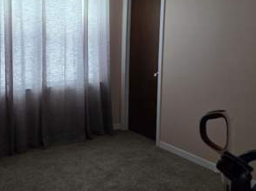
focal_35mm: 38
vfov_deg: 37.2
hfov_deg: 47.1
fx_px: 280
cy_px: 62
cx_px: 62
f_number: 1.7
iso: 500
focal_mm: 6.3
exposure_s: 1/120
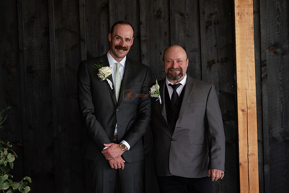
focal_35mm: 67
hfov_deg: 30.1
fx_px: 538
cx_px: 144
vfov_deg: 20.3
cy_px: 96
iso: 400
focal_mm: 67
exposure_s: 1/400
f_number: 3.2
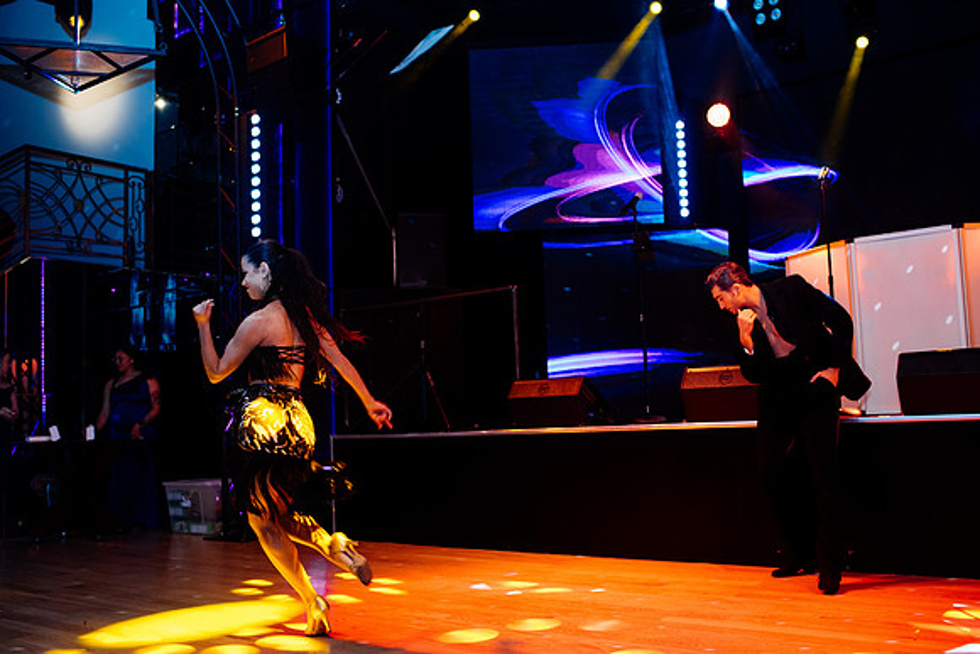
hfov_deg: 54.4
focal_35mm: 35
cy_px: 327
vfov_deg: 37.9
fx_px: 953
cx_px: 490
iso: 1600
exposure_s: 1/200
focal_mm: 35
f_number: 3.2
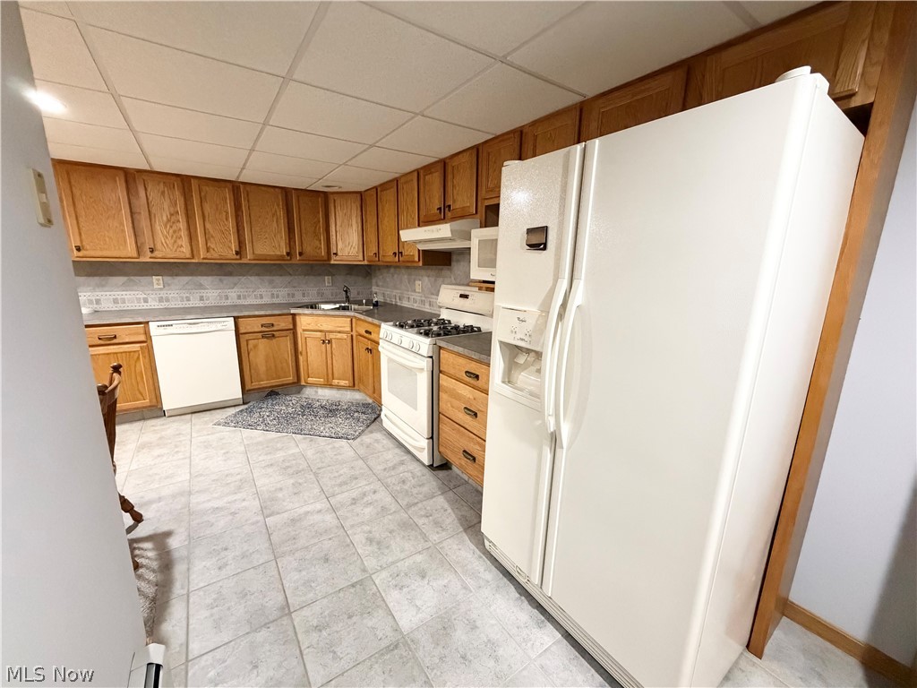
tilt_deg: -12.0
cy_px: 344
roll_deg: -0.9
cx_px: 458
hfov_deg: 102.1
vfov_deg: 85.7
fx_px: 371
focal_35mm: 14
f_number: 2.2
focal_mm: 2.22
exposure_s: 1/60
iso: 640
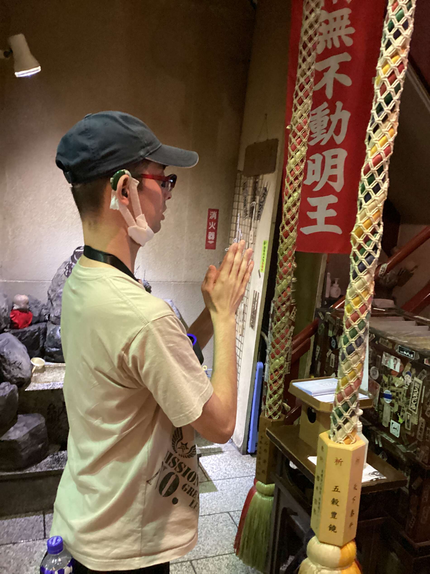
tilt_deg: -12.7
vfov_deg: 58.3
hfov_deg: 45.4
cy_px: 287
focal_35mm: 31
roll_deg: -3.5
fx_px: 513
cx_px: 215
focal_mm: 3.3
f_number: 2.4
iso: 640
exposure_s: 1/25
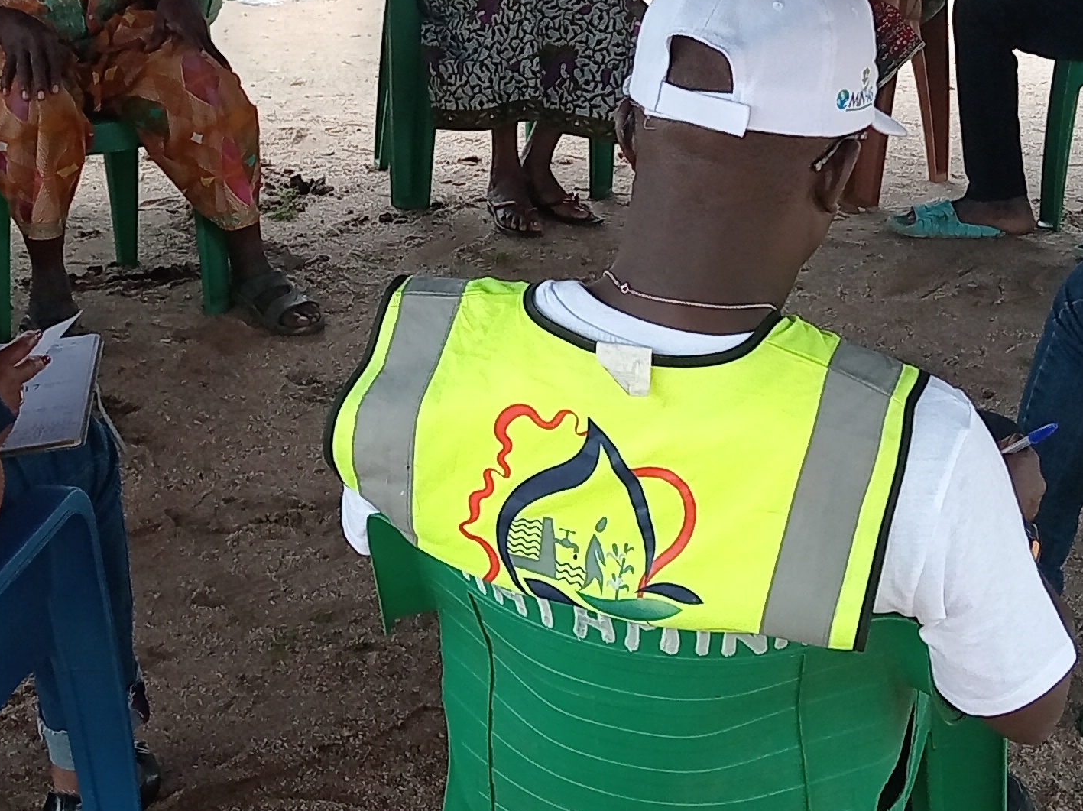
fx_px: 2251
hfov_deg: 27.0
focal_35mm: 72
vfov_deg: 20.3
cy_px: 204
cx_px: 436
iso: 106
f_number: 1.8
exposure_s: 1/265
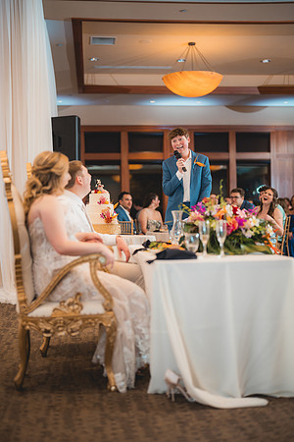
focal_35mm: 50
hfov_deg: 27.0
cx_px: 147
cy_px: 221
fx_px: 612
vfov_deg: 39.6
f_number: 1.2
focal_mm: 50
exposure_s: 1/250
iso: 200
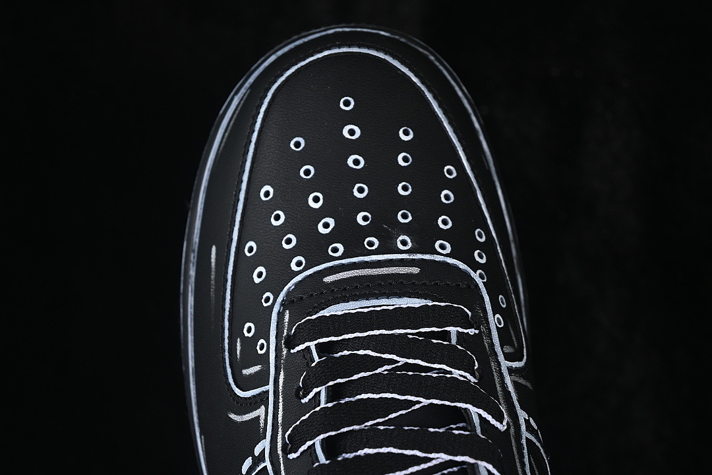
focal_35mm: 75
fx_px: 1483
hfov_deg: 27.0
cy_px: 238
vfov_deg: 18.2
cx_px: 356
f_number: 6.3
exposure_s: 1/50
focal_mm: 50
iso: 160
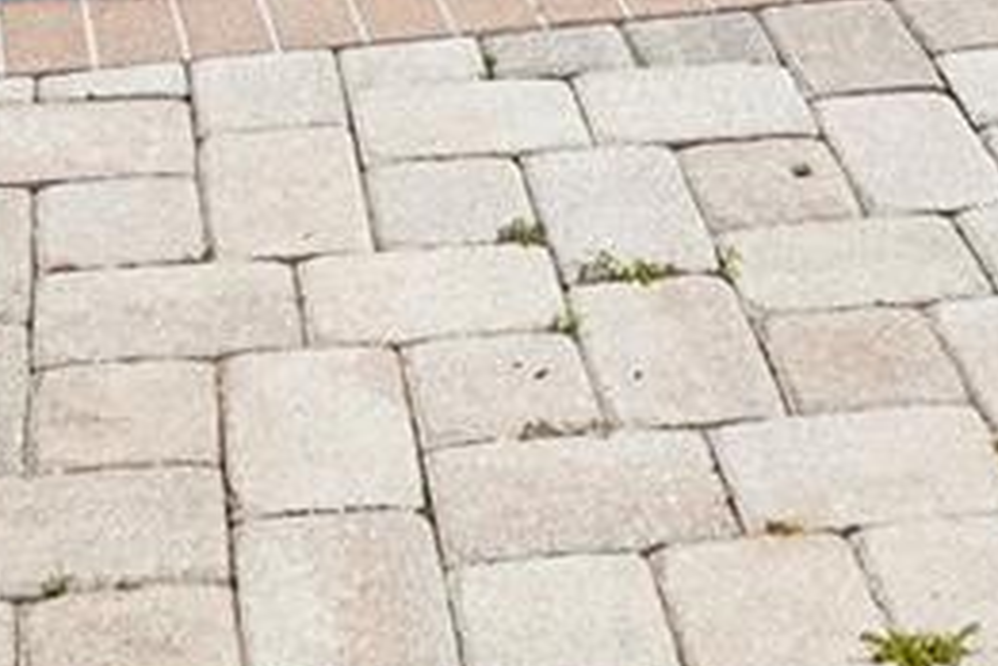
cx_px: 558
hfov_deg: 22.1
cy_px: -911
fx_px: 2550
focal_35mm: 92
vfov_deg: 12.1
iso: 100
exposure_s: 1/125
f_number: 8
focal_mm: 10
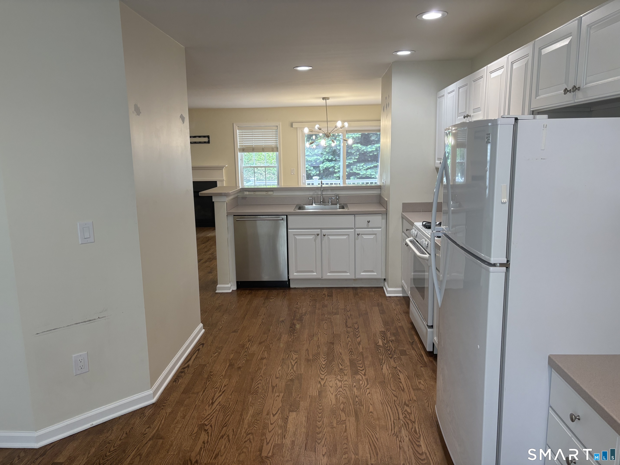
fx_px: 466
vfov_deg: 53.1
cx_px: 310
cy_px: 232
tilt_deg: -10.3
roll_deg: +1.7
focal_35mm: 26
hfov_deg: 67.3
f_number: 1.6
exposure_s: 1/120
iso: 100
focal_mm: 5.96
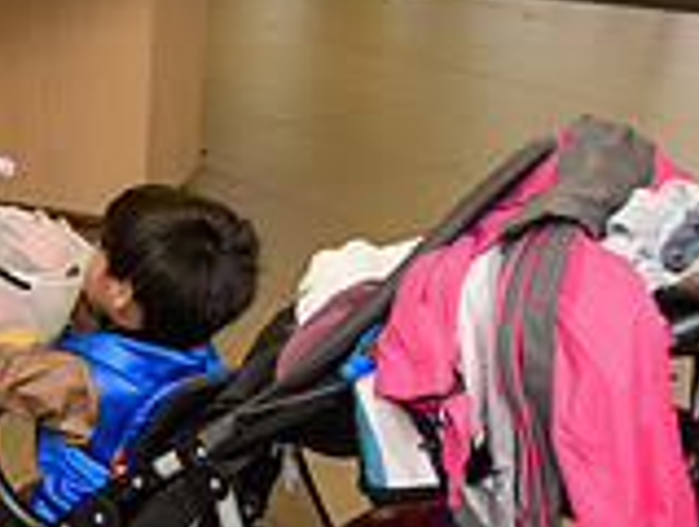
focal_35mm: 84
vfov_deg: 17.2
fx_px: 1700
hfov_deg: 20.1
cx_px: -347
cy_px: -20
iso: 800
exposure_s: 1/200
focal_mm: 24
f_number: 3.2
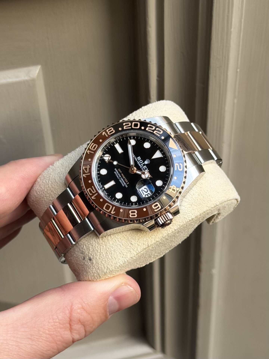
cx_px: 134
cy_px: 180
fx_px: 497
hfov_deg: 30.3
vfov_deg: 39.7
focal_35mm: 48
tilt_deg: -49.1
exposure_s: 1/121
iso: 64
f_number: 1.78
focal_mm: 6.76
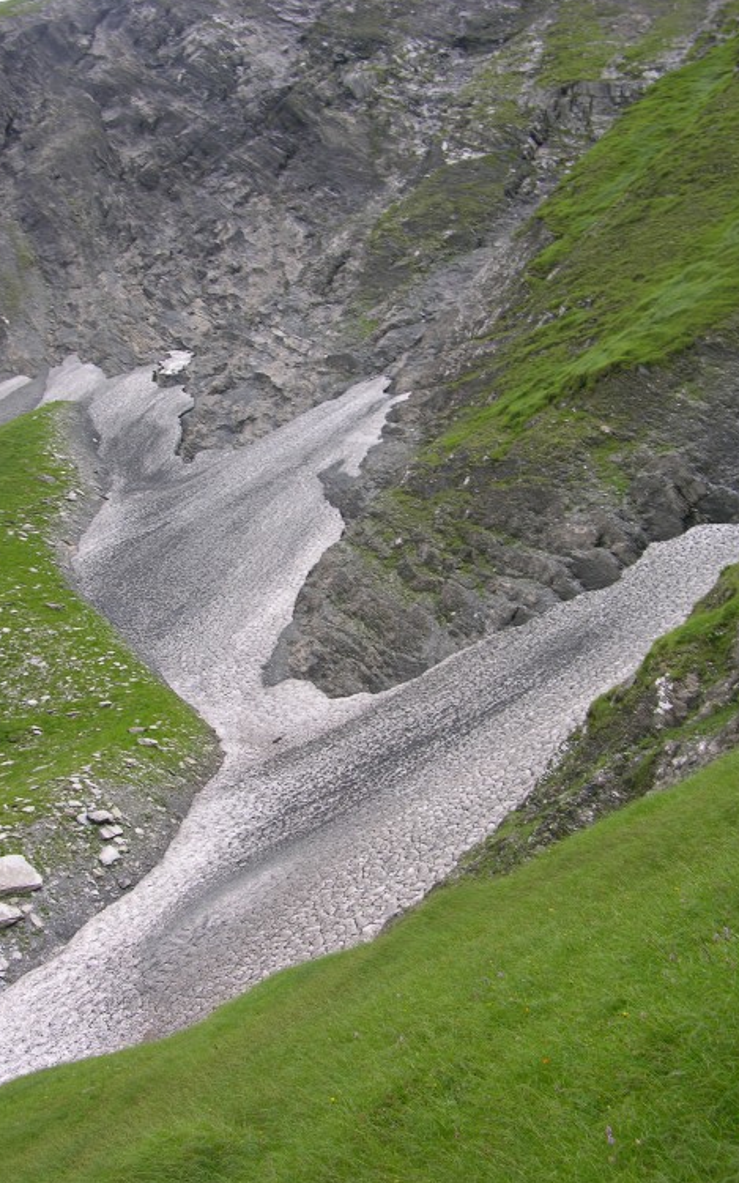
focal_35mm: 38
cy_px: 584
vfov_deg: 51.5
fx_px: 1224
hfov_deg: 33.5
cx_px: 303
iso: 50
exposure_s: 1/47.2
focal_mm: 8.9
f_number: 3.2
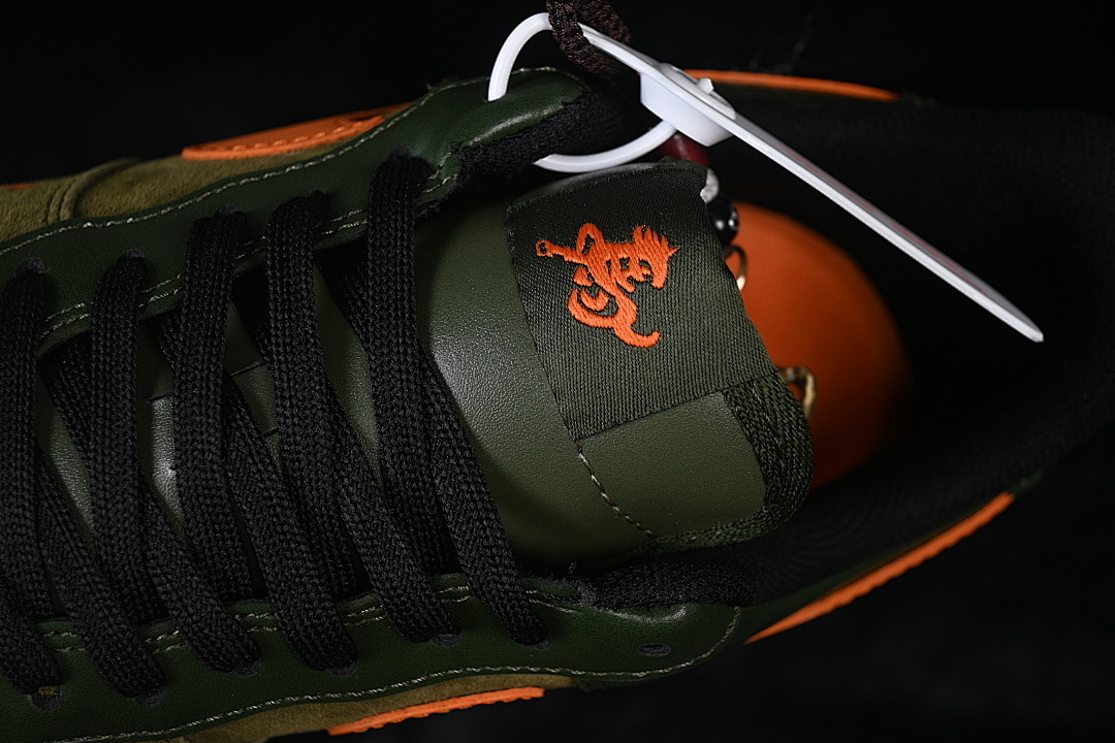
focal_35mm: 75
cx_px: 558
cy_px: 372
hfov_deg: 27.0
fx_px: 2323
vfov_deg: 18.2
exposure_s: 1/60
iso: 160
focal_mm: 50
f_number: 6.3
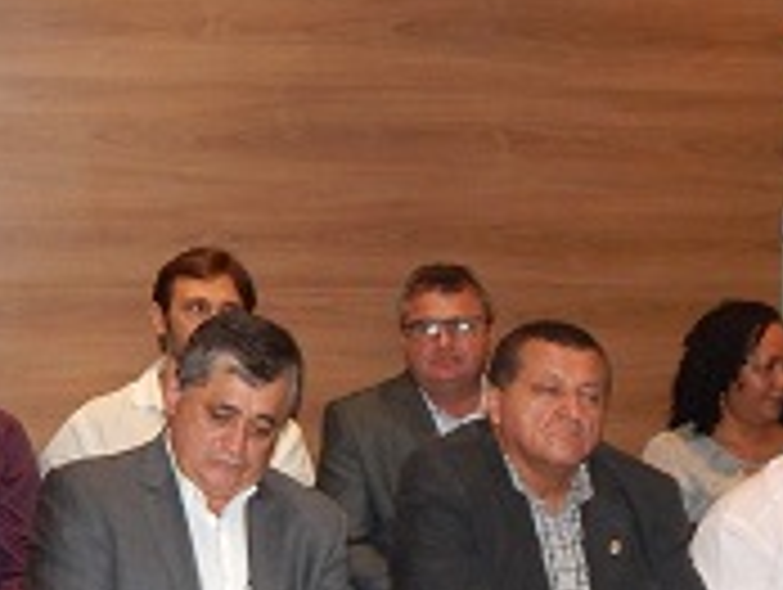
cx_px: 104
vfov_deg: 13.6
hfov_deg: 17.8
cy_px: 241
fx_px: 2469
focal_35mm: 109
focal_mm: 6.8
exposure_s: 1/30
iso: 400
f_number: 3.4
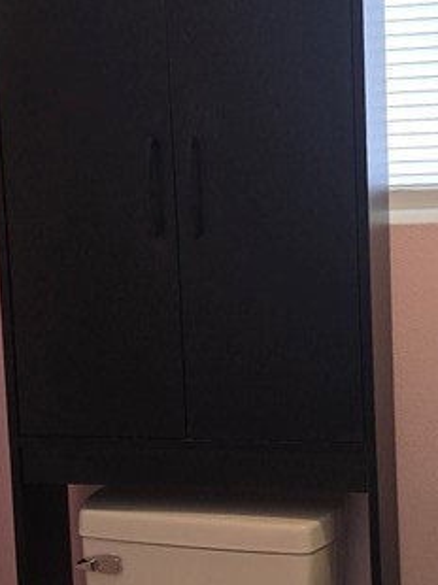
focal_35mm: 76
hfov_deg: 19.3
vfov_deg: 25.7
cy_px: 300
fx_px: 1284
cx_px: 287
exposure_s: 1/120
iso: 125
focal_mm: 6.3
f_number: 1.7
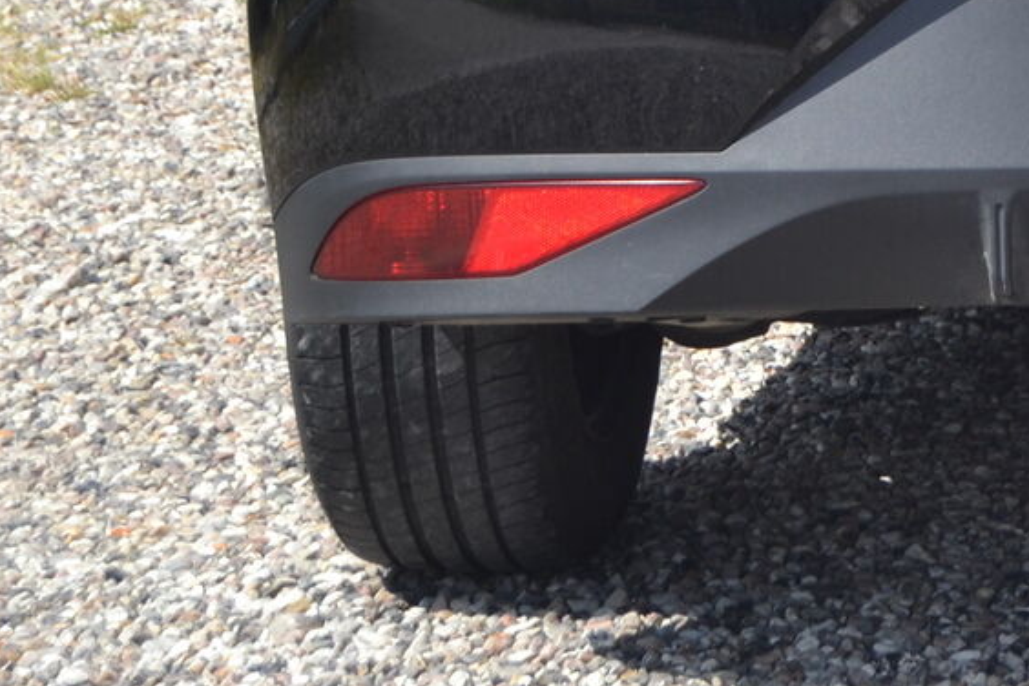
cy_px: -434
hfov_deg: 10.3
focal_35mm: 194
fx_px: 5545
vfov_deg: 6.9
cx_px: 1503
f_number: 8
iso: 100
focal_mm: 38
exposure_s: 1/250
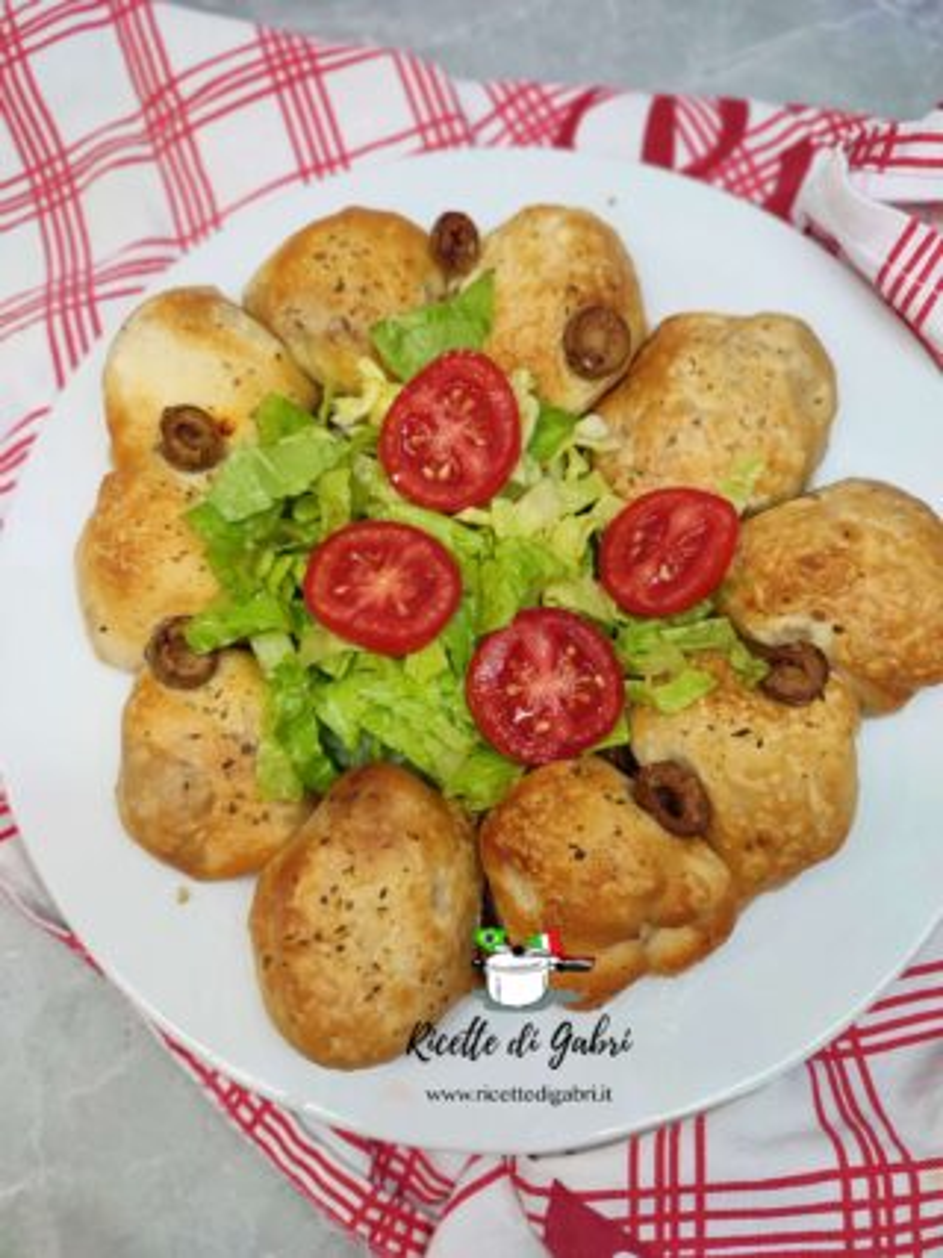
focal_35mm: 25
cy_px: 629
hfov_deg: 54.9
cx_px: 472
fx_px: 909
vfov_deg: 69.4
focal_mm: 6.04
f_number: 1.9
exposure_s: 1/50
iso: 227
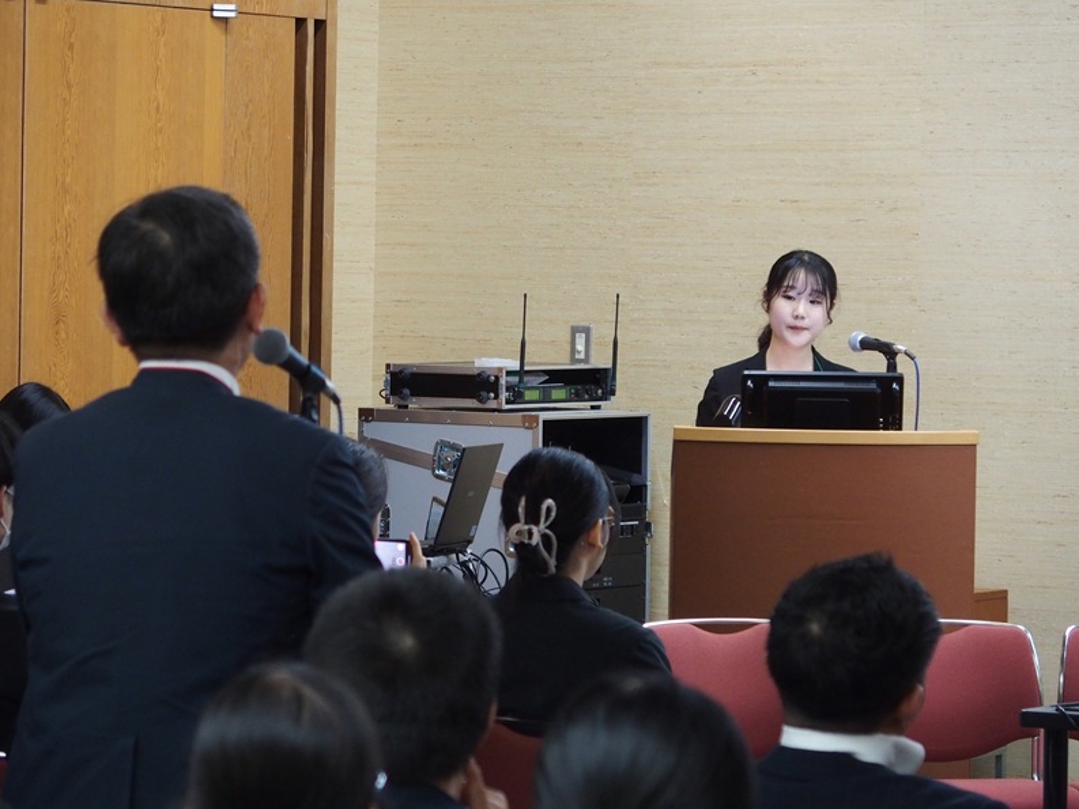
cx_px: 540
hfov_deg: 12.0
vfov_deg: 9.0
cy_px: 404
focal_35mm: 165
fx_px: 5144
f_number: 2.8
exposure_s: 1/80
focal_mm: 35
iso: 500
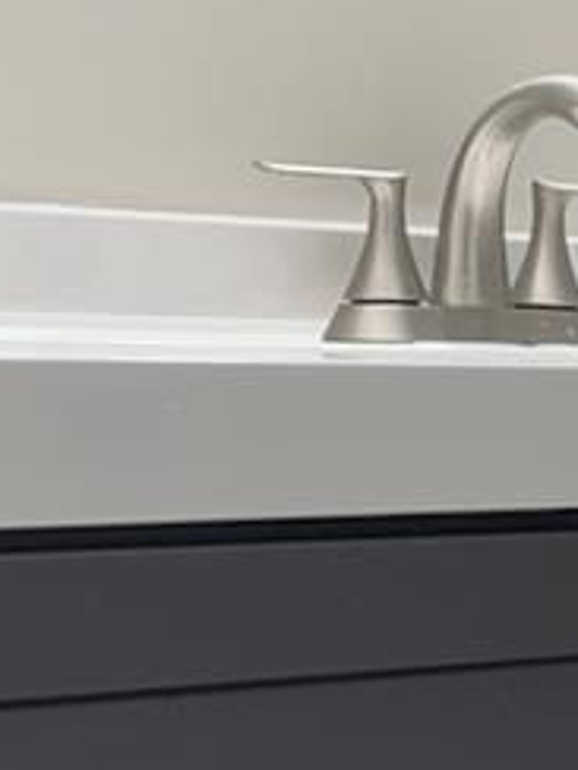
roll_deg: -0.4
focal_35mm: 118
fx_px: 2627
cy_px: 363
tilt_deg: +0.4
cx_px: 1001
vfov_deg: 16.7
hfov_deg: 11.7
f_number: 1.78
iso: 80
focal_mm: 6.76
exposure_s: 1/120
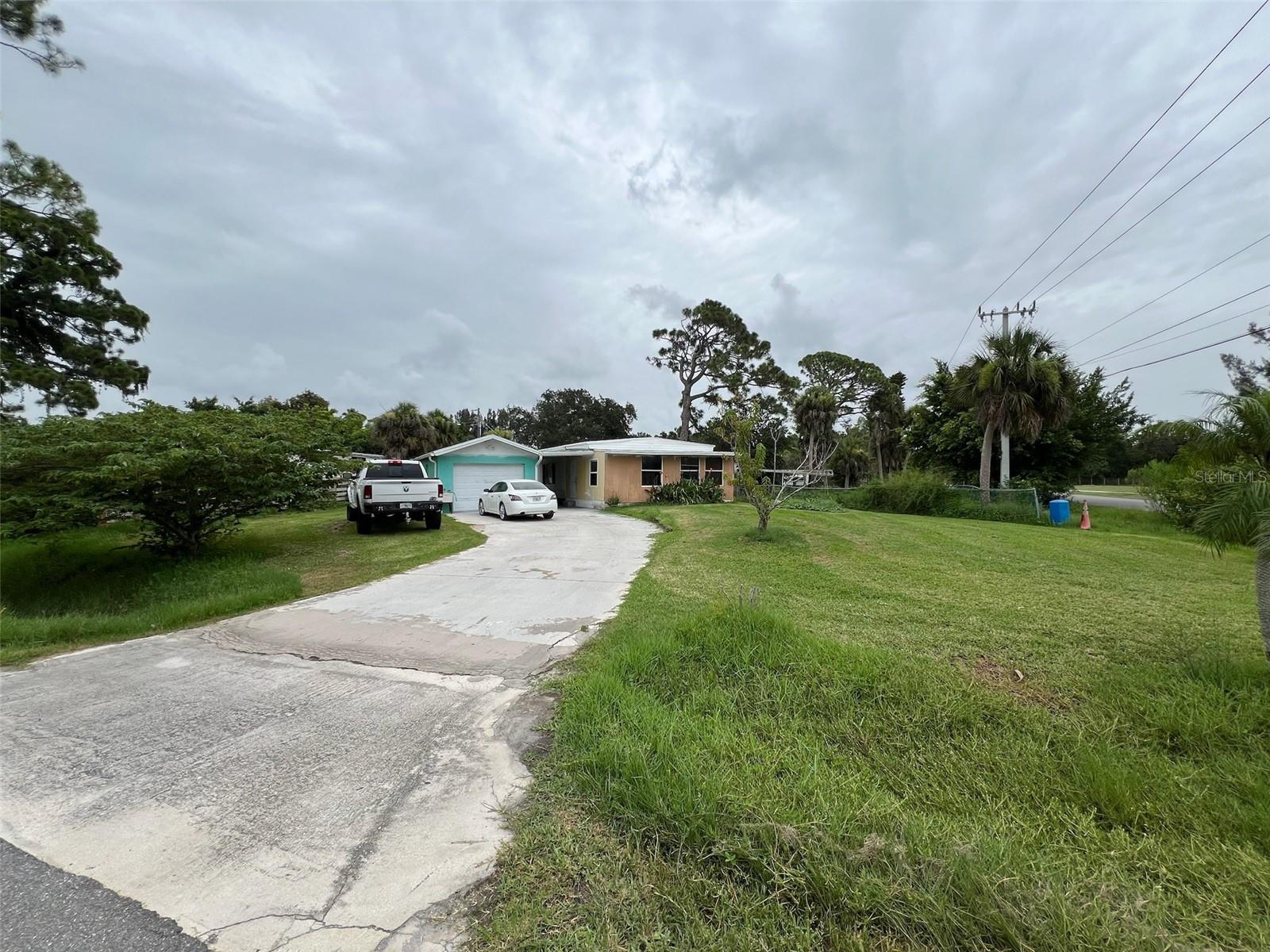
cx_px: 635
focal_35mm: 13
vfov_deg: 89.9
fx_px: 477
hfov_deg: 106.2
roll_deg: -0.1
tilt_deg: +0.0
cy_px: 476
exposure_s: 1/1393
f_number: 1.8
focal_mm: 1.57
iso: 32
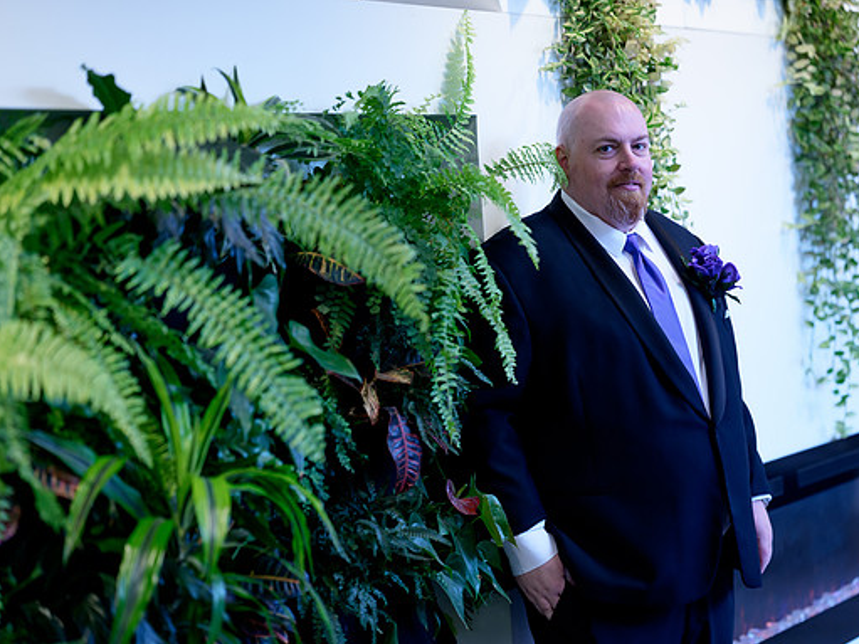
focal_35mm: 83
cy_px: 324
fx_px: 2059
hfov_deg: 23.6
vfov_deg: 17.8
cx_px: 454
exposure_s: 1/640
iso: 640
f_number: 2
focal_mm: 76
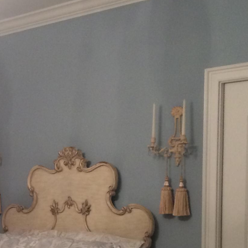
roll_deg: +2.8
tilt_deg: -3.9
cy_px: 255
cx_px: -89
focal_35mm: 94
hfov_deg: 17.2
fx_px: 762
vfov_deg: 18.0
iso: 200
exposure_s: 1/30
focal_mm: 4.15
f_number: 2.2
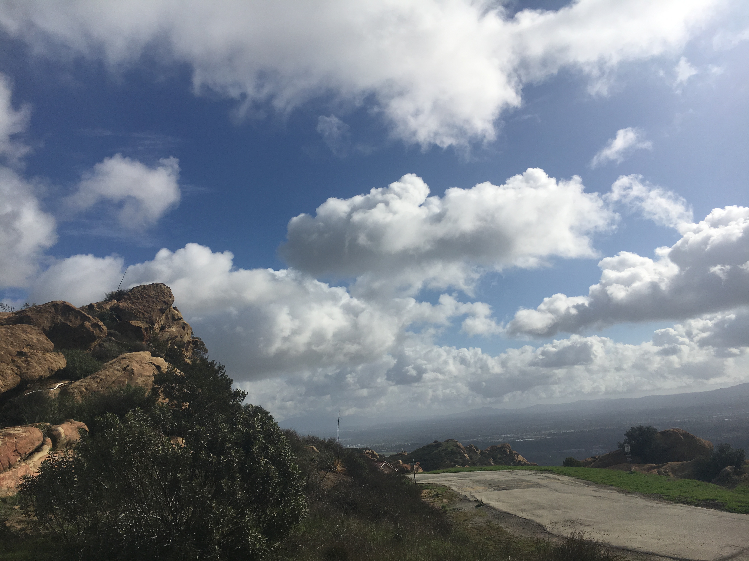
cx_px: 374
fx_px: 627
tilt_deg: +11.6
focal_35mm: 29
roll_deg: +5.5
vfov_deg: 48.2
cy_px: 280
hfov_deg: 61.7
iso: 25
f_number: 2.2
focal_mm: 4.15
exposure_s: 1/6410
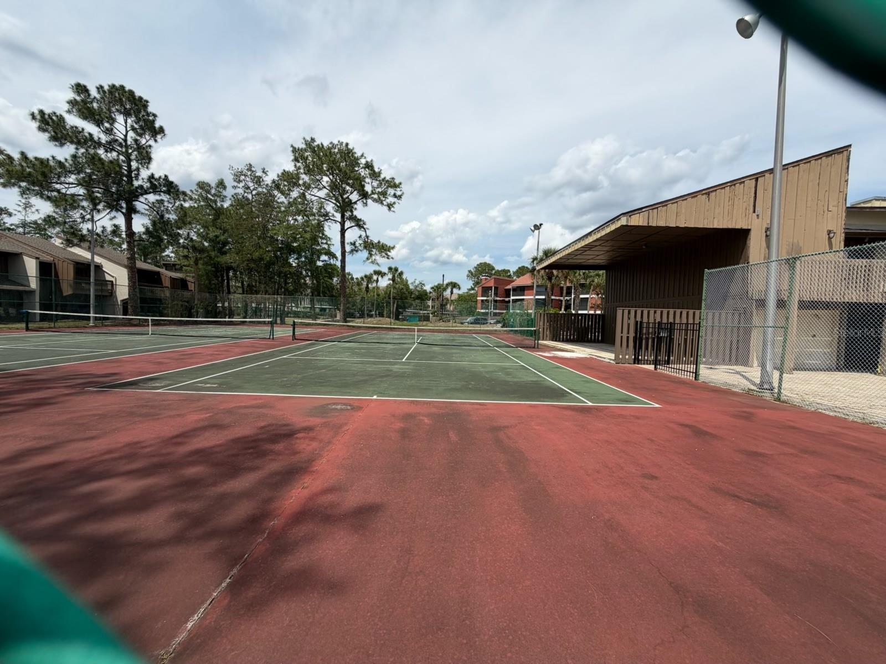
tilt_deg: -2.5
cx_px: 443
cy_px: 332
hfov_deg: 102.1
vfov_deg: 85.7
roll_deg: -1.8
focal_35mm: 14
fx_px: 358
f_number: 2.2
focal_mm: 2.22
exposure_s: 1/1339
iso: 20
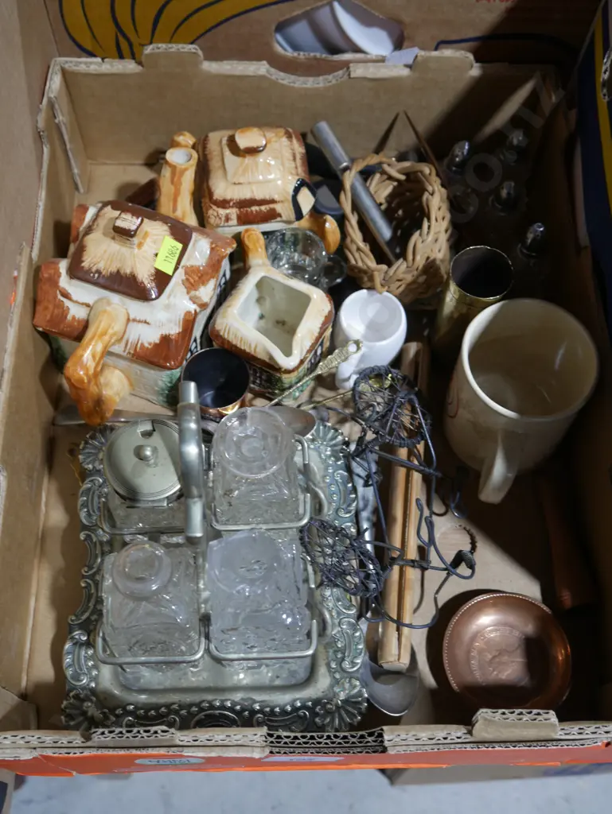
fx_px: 942
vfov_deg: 46.8
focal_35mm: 40
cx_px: 306
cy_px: 407
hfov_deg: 36.0
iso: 500
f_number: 4.4
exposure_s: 1/60
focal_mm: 20
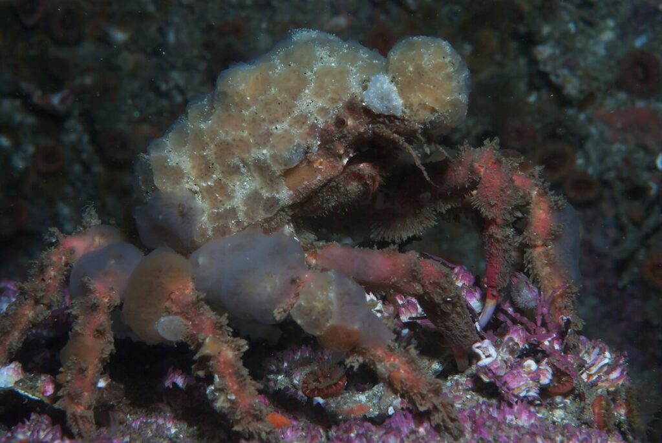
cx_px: 331
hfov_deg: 22.6
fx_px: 1657
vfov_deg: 15.2
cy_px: 222
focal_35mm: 90
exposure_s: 1/125
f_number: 18
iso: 100
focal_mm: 60
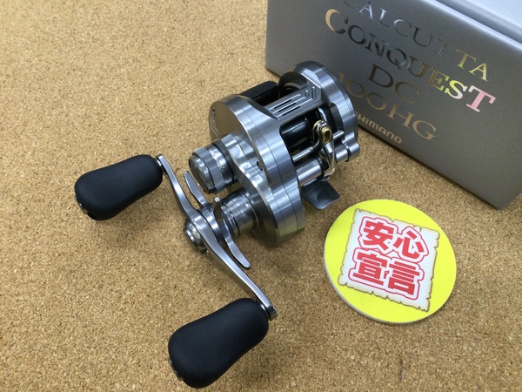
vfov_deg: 45.4
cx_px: 261
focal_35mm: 31
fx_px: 467
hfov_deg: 58.4
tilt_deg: -62.0
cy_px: 196
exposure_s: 1/30
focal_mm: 3.3
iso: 50
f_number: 2.4
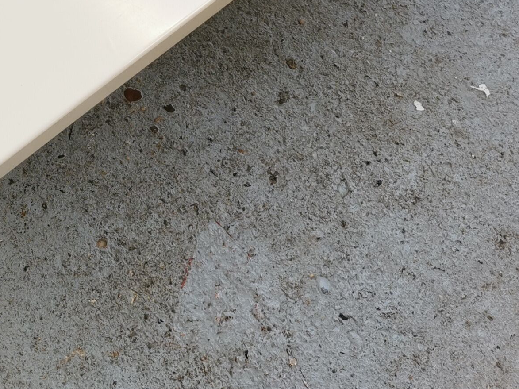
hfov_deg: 22.4
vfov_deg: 16.0
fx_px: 1259
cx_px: -4
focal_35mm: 84
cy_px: -204
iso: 80
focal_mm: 5.58
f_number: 1.8
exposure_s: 1/100
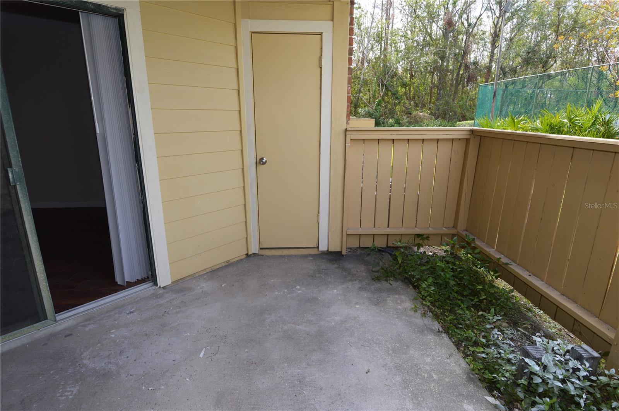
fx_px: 309
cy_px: 206
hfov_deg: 90.1
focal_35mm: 18
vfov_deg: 67.3
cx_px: 310
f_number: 5.6
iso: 110
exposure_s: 1/125
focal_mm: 12
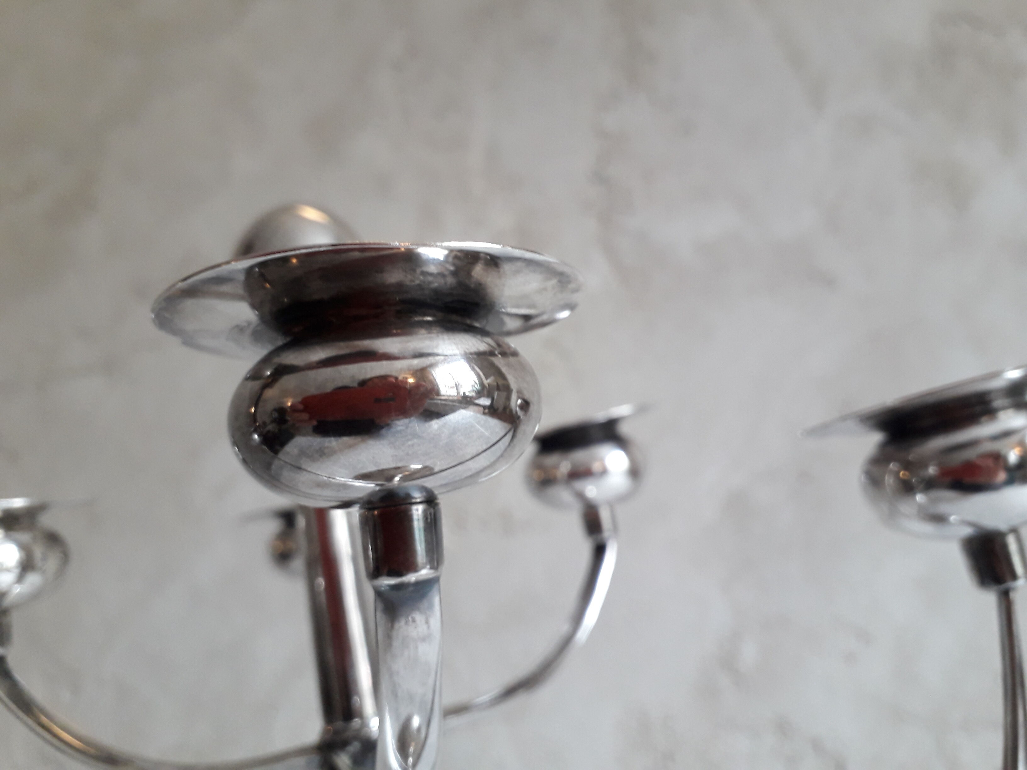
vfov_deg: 51.4
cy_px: 385
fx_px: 801
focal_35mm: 27
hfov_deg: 65.3
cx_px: 514
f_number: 1.9
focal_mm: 3.6
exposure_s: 1/50
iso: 100
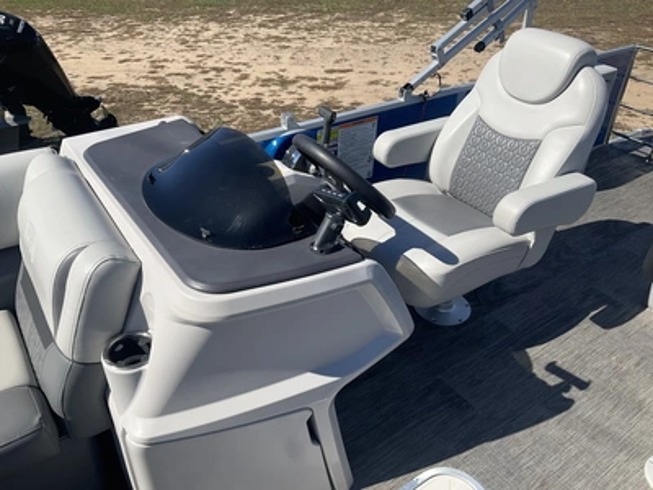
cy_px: 245
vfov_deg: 48.2
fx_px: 547
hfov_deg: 61.7
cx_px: 326
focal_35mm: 29
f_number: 1.8
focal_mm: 3
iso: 25
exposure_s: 1/1912
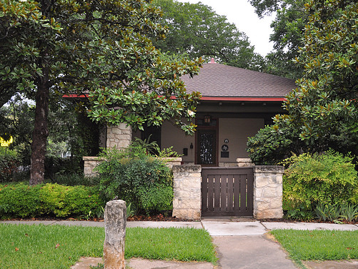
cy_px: 133
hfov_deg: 46.7
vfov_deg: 36.0
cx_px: 201
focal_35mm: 40
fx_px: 414
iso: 450
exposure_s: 1/125
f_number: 3.8
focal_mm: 24
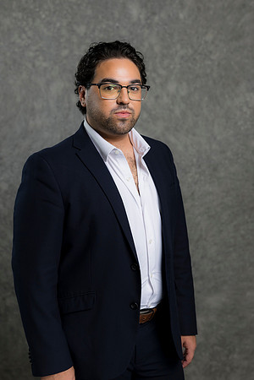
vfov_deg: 23.9
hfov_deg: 16.1
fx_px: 900
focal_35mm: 85
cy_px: 190
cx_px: 127
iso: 125
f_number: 5
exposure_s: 1/200
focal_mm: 85
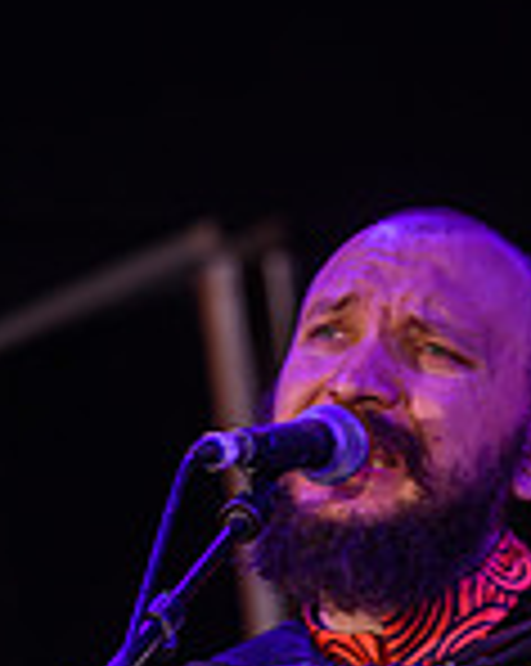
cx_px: 369
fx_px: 8425
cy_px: 986
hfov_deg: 3.6
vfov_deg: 4.5
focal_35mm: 428
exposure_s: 1/125
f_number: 5.6
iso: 1600
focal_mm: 150
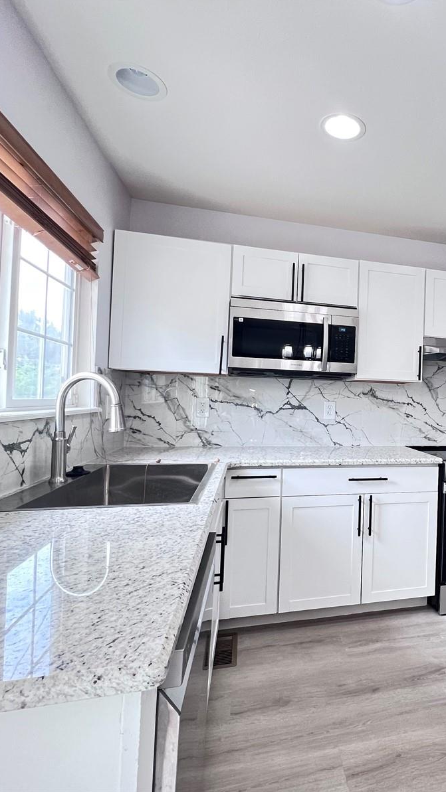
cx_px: 379
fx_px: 399
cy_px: 394
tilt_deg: +0.8
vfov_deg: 89.6
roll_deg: -1.7
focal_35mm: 19
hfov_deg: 53.0
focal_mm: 1.57
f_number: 1.8
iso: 160
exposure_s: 1/60
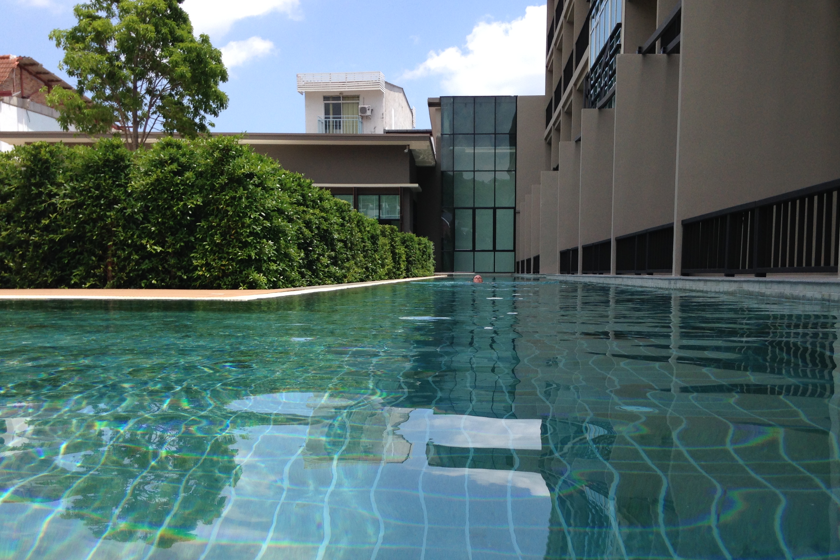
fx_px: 887
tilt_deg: -4.7
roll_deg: -0.3
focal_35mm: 38
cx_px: 451
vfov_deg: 34.9
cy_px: 335
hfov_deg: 50.7
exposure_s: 1/1085
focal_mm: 4.12
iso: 50
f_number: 2.4
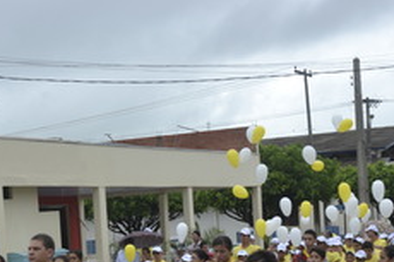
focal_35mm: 100
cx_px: 165
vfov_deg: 13.4
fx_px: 1094
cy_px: 279
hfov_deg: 20.4
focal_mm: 31
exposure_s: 1/125
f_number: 5.6
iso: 100
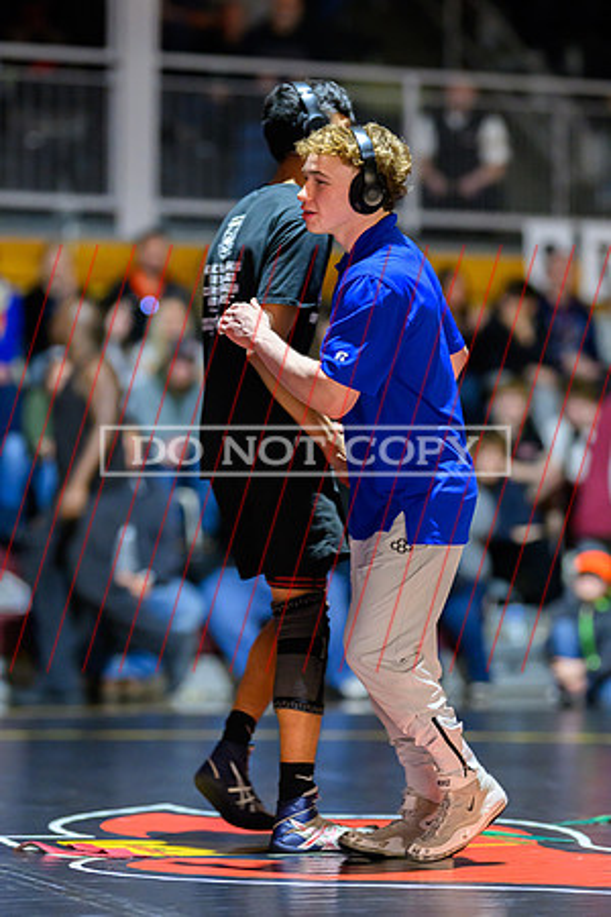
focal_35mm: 135
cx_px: 306
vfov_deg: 15.2
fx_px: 3437
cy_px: 458
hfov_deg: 10.2
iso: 8000
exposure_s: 1/320
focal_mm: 135
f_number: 2
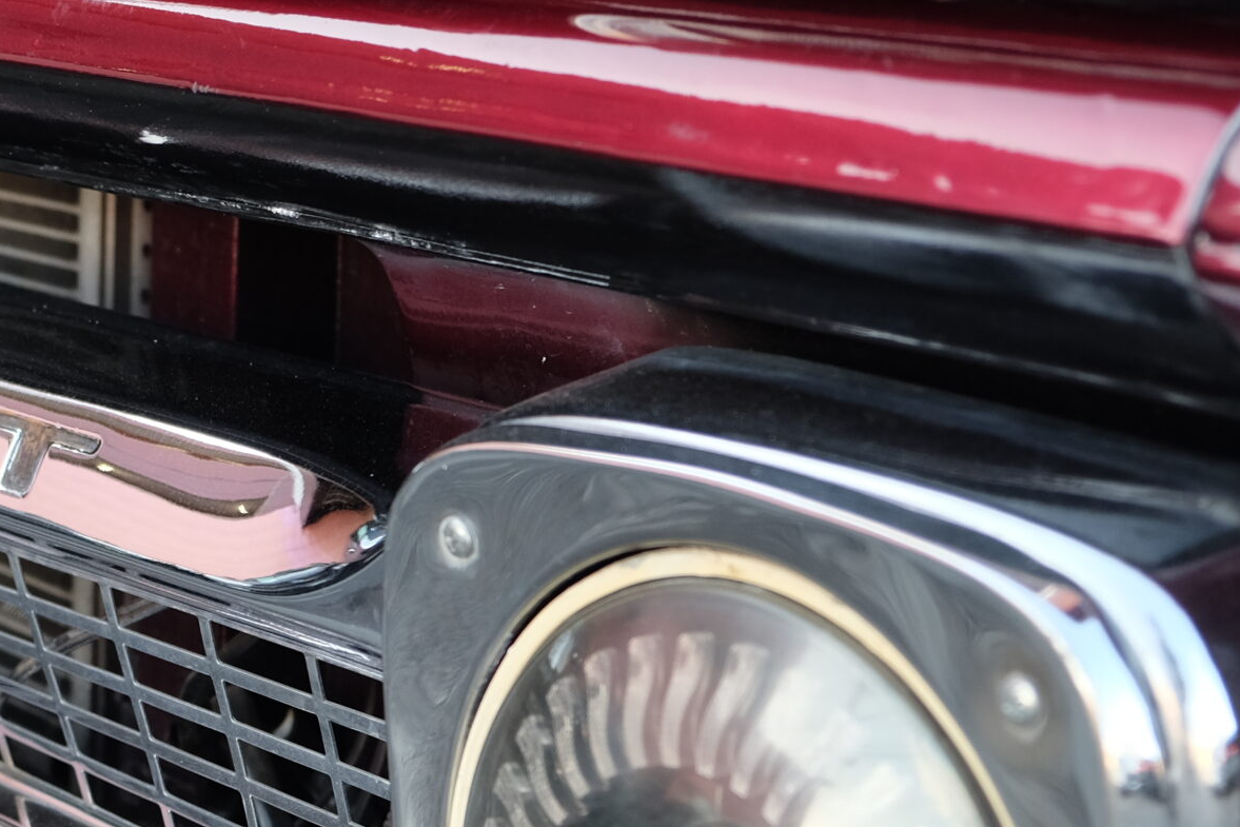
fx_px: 2997
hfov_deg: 22.7
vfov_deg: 15.4
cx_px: 97
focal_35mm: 87
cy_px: 854
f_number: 3.2
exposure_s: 1/105
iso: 400
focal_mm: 26.5
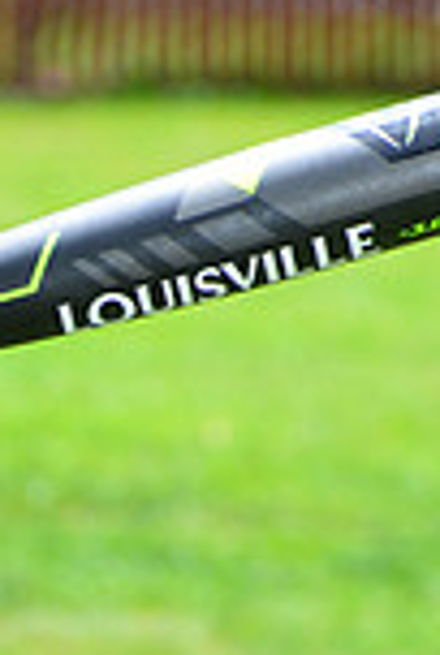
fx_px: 9380
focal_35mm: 514
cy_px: 1155
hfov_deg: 2.7
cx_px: -313
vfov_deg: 4.0
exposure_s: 1/200
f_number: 8
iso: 200
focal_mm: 135
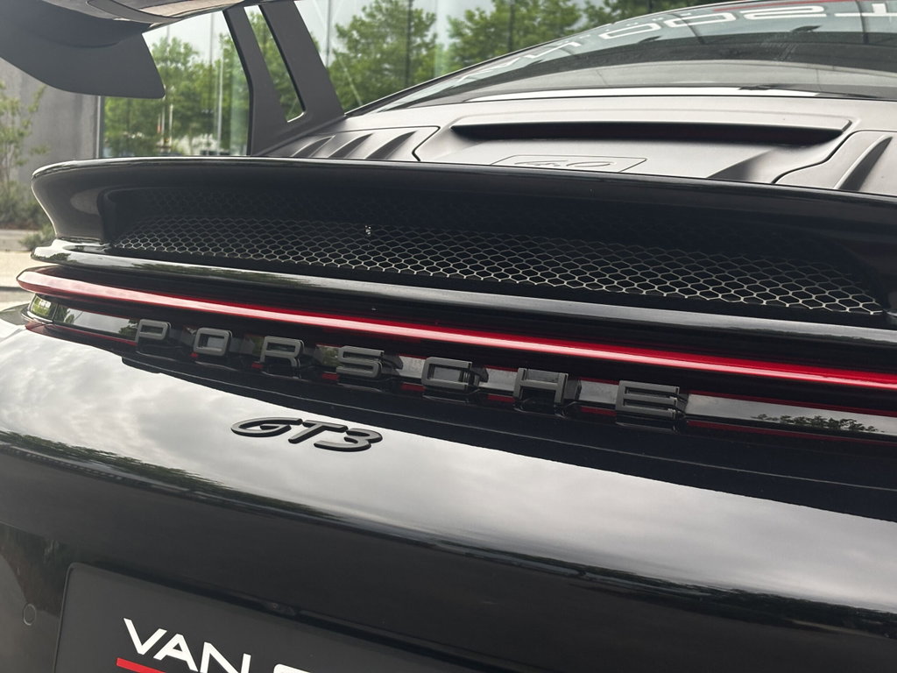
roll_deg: -3.5
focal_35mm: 52
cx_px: 448
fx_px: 1347
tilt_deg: -4.1
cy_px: 336
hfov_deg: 36.8
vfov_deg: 28.0
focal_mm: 5.96
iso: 125
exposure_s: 1/60
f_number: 1.6
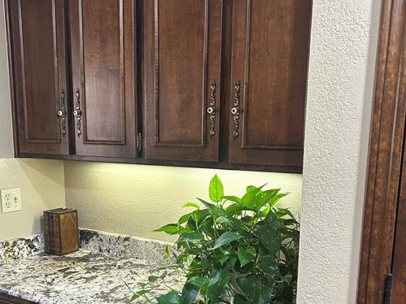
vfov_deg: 35.3
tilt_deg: -9.8
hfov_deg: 46.7
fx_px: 469
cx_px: 177
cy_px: 219
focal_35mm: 40
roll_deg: -0.2
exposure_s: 1/60
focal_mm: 5.7
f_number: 1.5
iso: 400
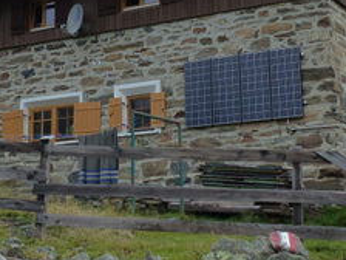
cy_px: 40
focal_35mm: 83
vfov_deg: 17.6
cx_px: 136
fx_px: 830
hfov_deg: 23.5
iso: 160
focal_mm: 5.2
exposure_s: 1/400
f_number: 4
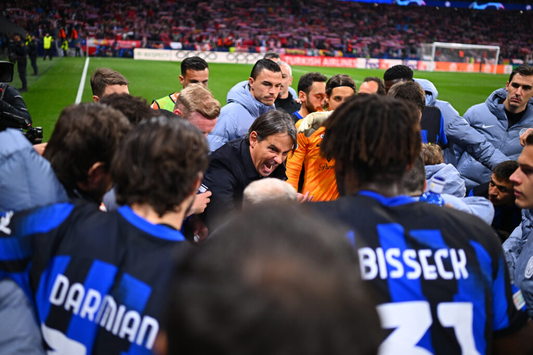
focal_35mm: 35
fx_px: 518
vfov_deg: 37.9
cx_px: 266
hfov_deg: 54.4
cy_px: 178
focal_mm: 35
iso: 1250
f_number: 1.8
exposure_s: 1/1600
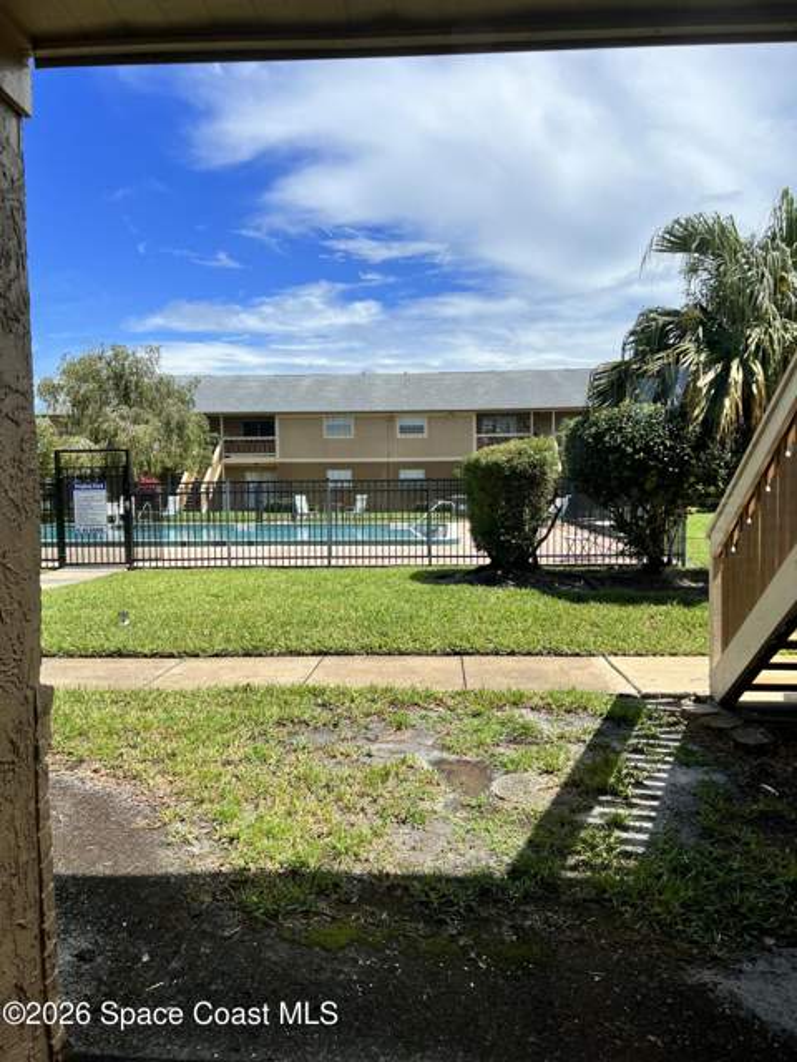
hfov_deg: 53.1
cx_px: 398
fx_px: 798
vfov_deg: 67.3
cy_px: 531
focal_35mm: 26
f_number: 1.5
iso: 50
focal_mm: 5.7
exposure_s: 1/4115
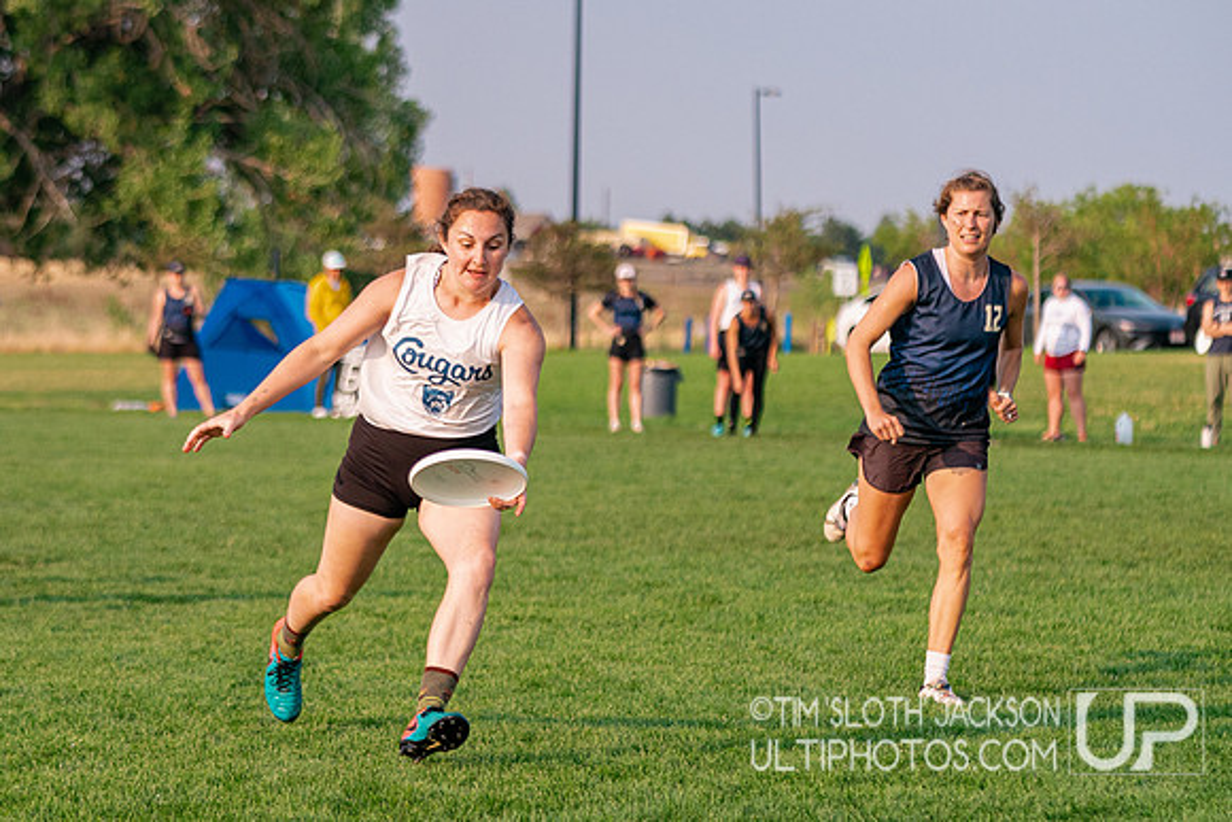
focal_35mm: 144
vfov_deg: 9.5
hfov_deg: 14.2
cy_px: 485
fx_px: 4921
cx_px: 371
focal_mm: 86
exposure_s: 1/6400
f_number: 2.8
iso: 640
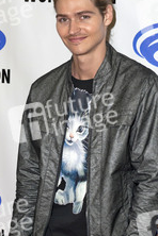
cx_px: 94
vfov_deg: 20.5
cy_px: 171
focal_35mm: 99
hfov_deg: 13.8
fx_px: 652
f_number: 4.5
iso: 400
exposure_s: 1/400
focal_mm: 55
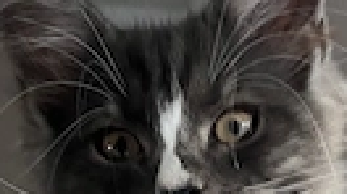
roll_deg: +4.3
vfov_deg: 13.6
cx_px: 179
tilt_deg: +9.2
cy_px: 246
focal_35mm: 86
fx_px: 791
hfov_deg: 24.8
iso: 320
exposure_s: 1/60
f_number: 1.5
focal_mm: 5.7
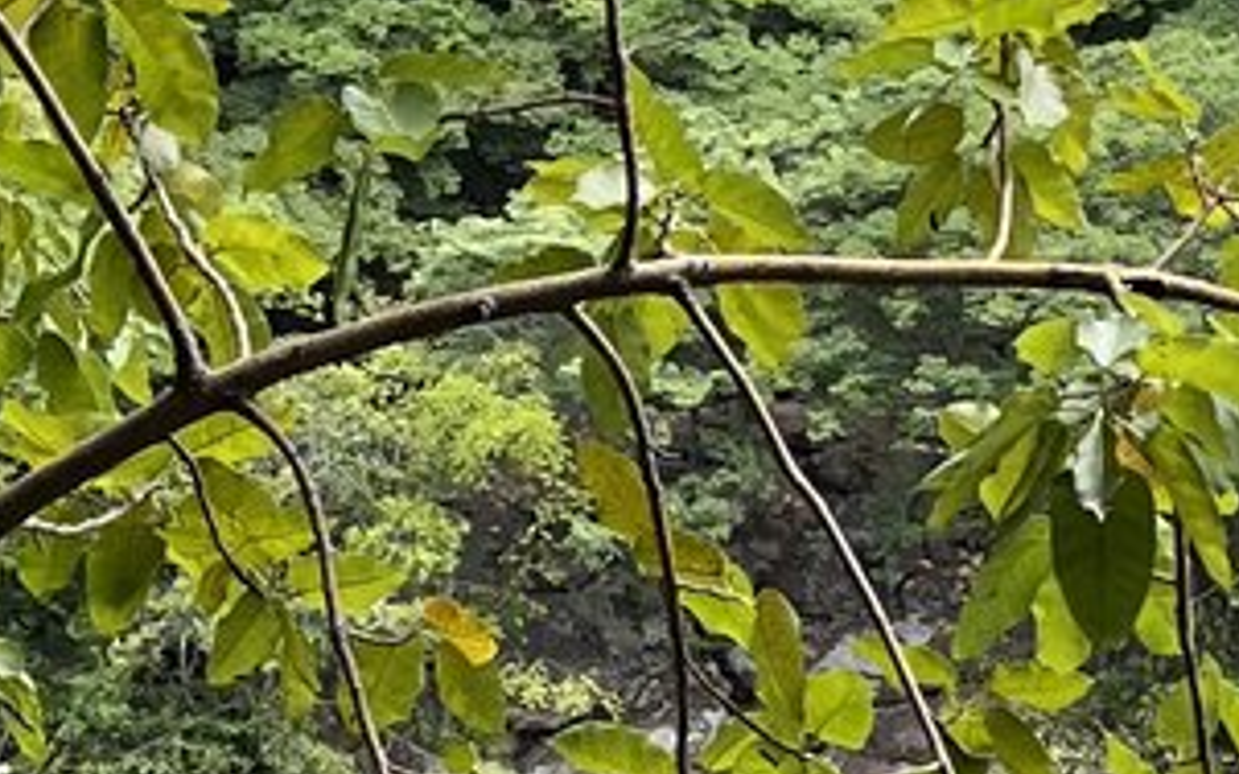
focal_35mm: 165
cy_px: 1330
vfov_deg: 7.7
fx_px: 5570
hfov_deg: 12.1
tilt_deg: -12.1
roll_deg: -0.9
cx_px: 1819
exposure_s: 1/1477
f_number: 1.6
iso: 50
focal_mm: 5.1
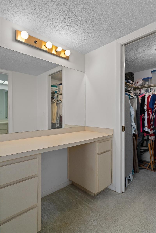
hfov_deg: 64.6
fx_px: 123
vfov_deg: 86.9
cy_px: 116
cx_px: 78
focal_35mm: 19
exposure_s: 1/4
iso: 320
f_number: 8
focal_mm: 19
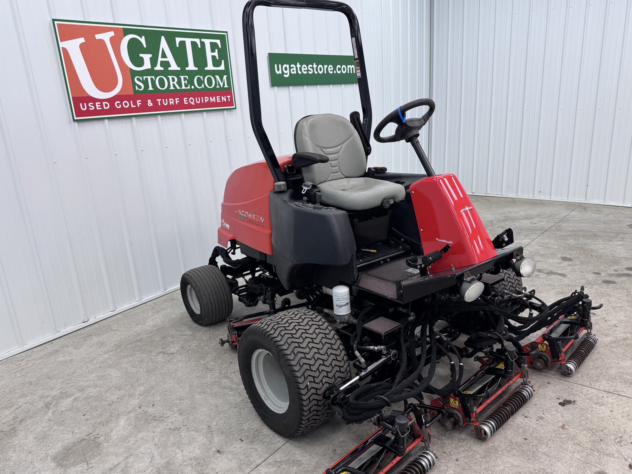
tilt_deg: -19.6
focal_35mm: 28
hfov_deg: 63.3
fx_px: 511
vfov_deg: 49.7
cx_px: 352
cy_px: 262
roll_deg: +2.0
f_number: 1.78
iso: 80
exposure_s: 1/120
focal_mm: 6.76
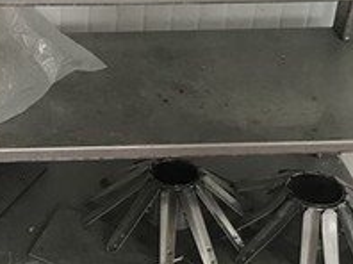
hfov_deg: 22.9
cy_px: 125
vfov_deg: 17.3
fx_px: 866
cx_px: 94
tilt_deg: -29.2
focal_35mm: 85
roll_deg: -2.3
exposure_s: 1/17
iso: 64
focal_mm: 3.99
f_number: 1.8
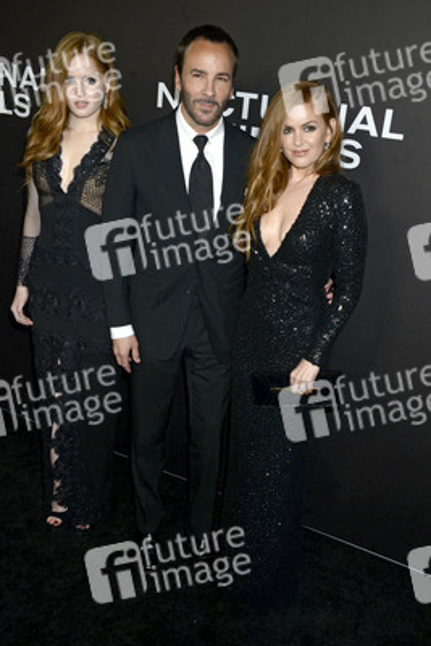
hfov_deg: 35.1
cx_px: 216
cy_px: 323
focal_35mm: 38
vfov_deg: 50.7
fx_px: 682
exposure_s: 1/250
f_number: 6.3
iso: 500
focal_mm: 38
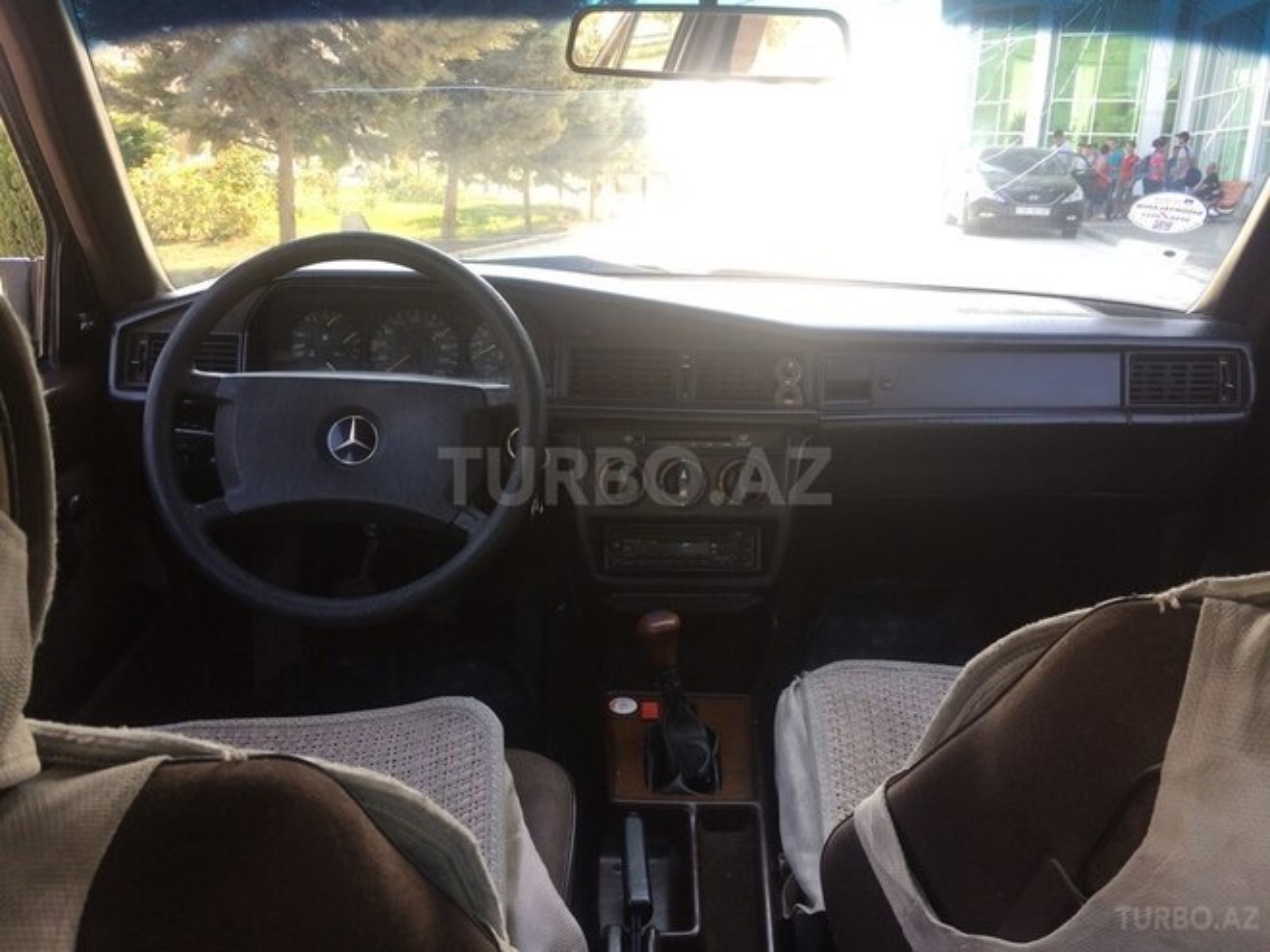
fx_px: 1064
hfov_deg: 61.7
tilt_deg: -16.8
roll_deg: -0.6
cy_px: 476
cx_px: 635
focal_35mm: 29
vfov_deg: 48.2
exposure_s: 1/102
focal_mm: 4.15
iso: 32
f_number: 2.2
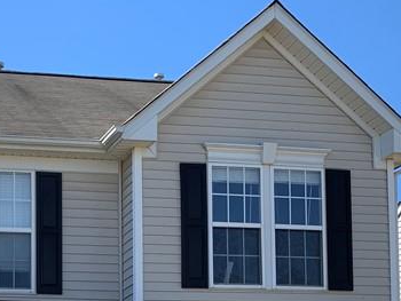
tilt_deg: +2.5
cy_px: 412
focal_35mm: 76
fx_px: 881
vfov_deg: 17.9
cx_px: 7
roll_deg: -0.3
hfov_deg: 24.5
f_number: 1.8
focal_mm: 4.25
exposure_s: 1/1235
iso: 25
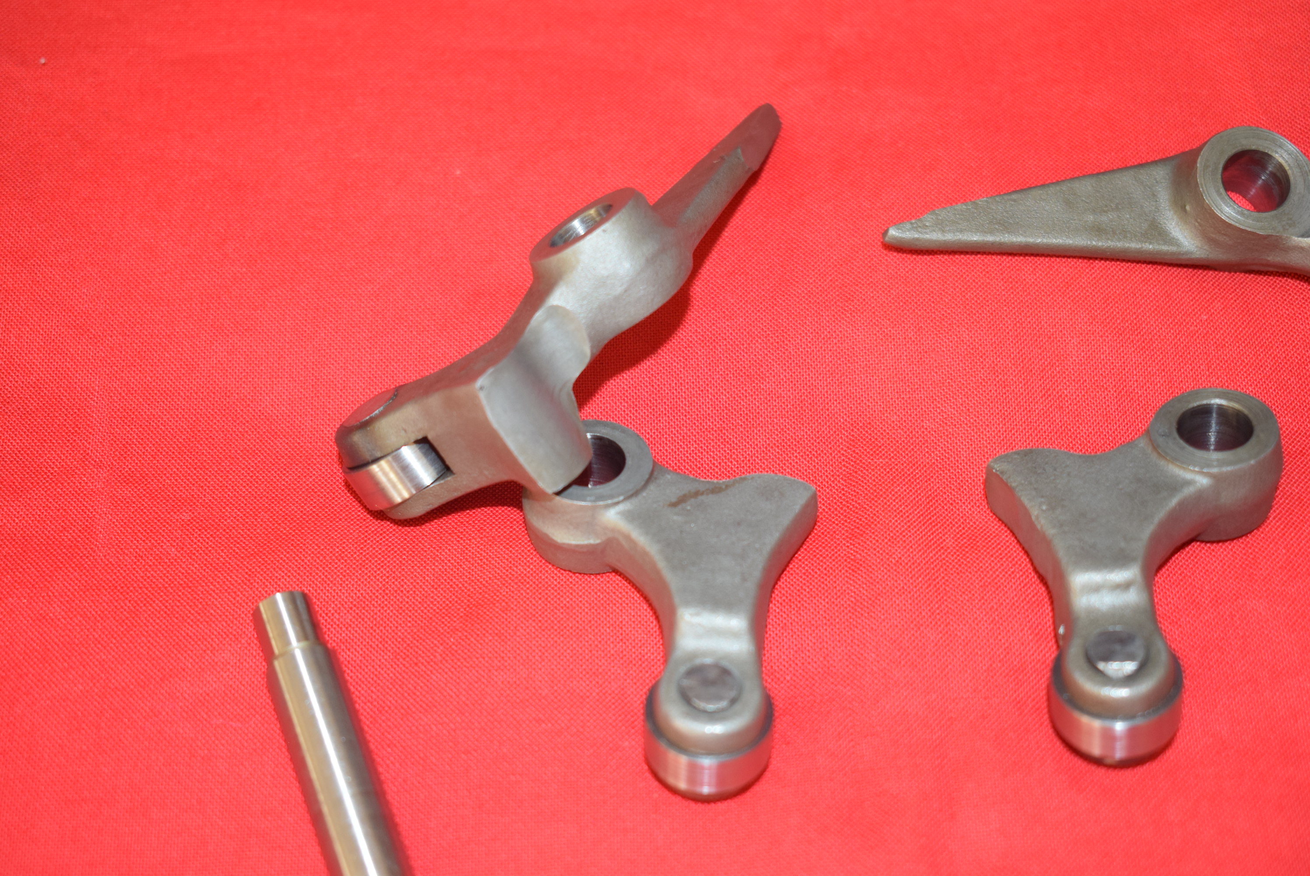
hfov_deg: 35.0
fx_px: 2076
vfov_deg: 23.8
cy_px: 438
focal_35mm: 57
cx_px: 655
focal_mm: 38
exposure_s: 1/60
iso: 800
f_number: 5
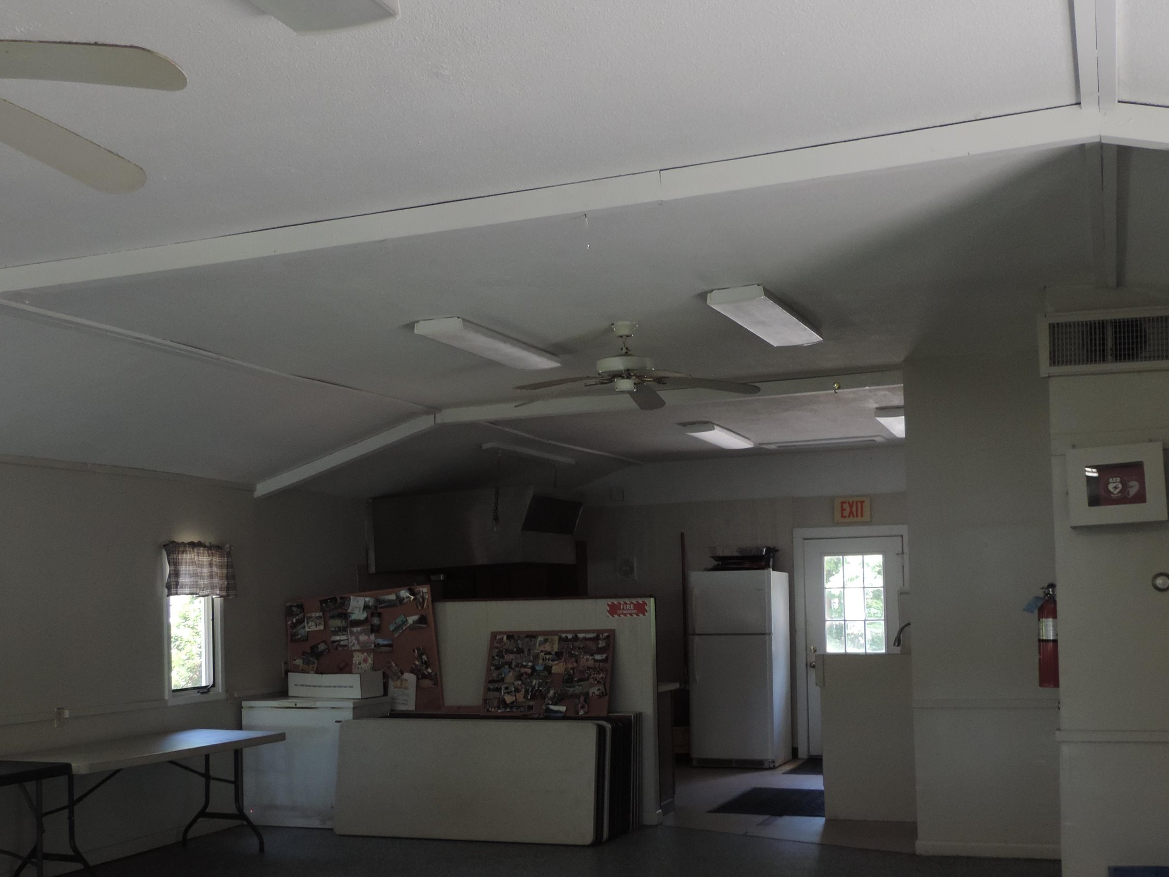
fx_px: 1385
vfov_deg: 35.0
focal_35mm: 41
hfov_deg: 45.8
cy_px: 546
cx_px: 557
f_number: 3.1
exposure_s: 1/30
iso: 180
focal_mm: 5.3
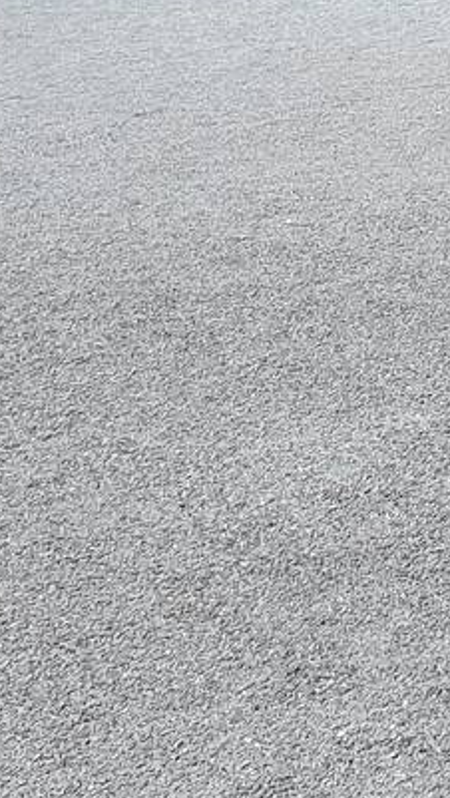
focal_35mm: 113
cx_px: 832
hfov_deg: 10.1
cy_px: -127
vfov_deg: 18.1
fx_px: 2394
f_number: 2.4
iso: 50
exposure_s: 1/2500
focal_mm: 4.3
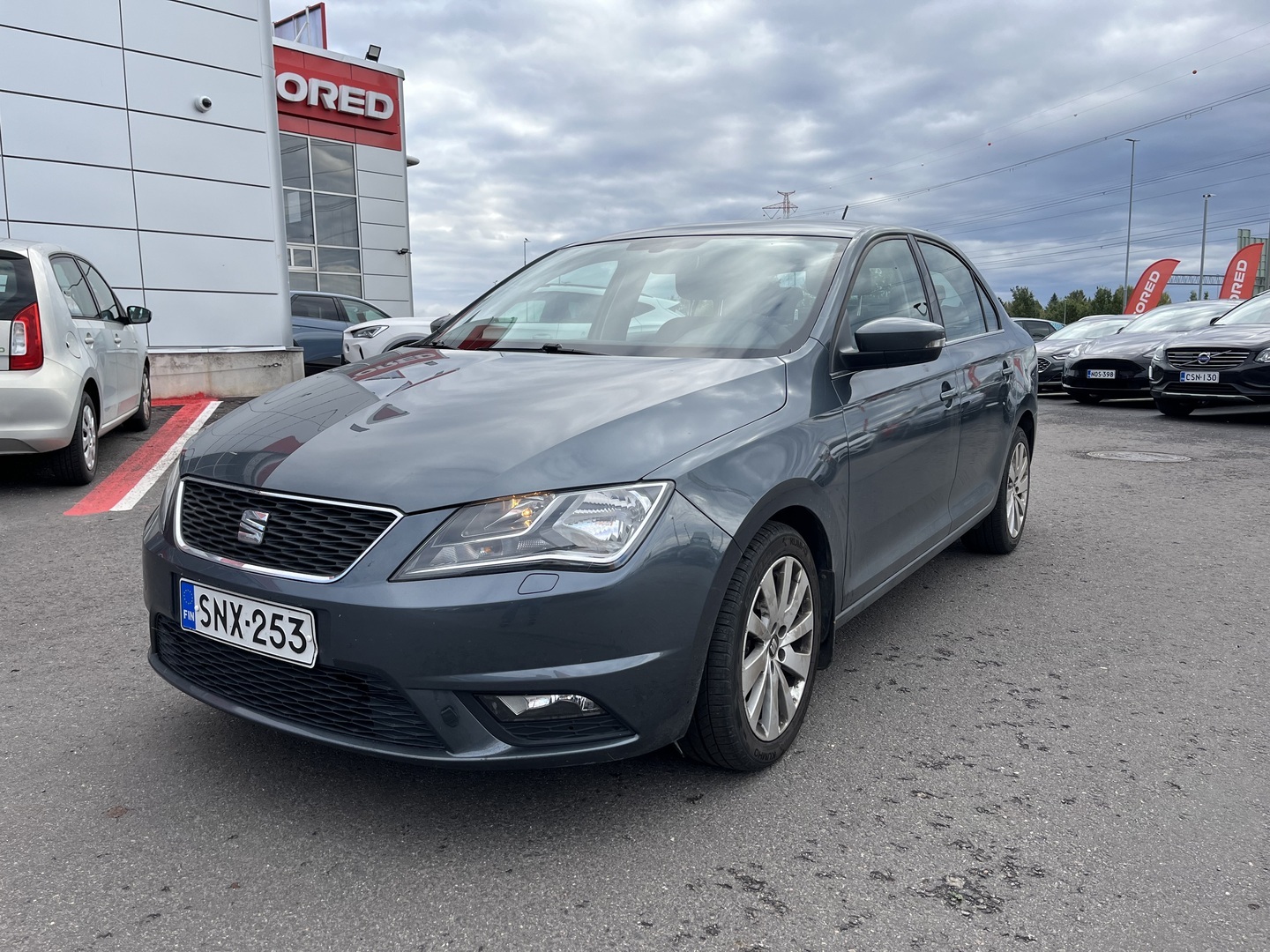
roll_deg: +2.3
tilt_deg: -7.3
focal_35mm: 26
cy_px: 476
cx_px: 635
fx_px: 954
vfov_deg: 53.1
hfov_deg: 67.3
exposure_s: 1/1441
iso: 50
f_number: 1.6
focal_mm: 5.1
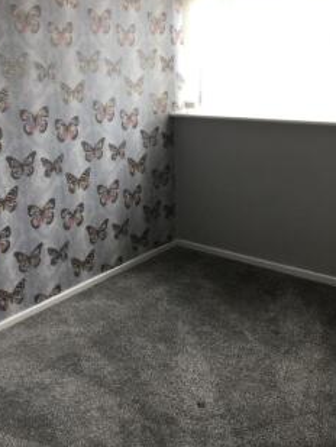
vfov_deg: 45.3
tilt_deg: -11.1
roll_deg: +1.6
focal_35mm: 41
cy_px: 164
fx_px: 530
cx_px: 149
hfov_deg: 35.1
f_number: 2.2
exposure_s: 1/33
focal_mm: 4.15
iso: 50
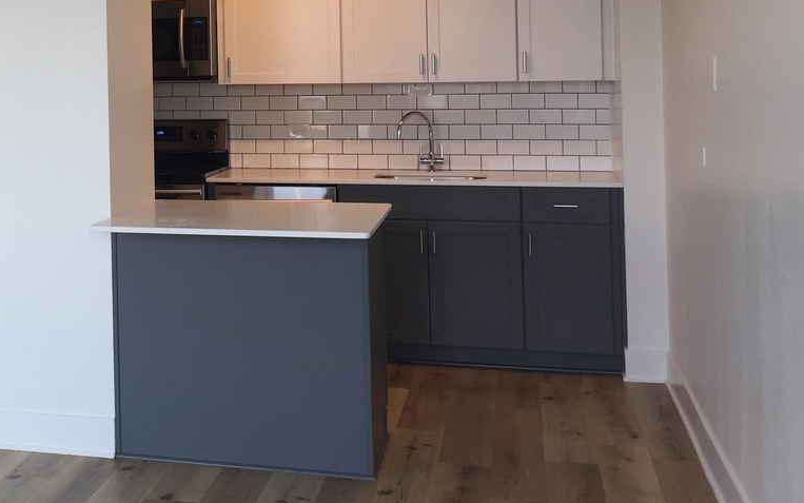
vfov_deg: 21.9
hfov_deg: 33.0
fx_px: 1271
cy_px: 55
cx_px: 57
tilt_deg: -0.4
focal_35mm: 58
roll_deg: +1.3
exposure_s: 1/60
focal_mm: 4.15
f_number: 2.2
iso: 40
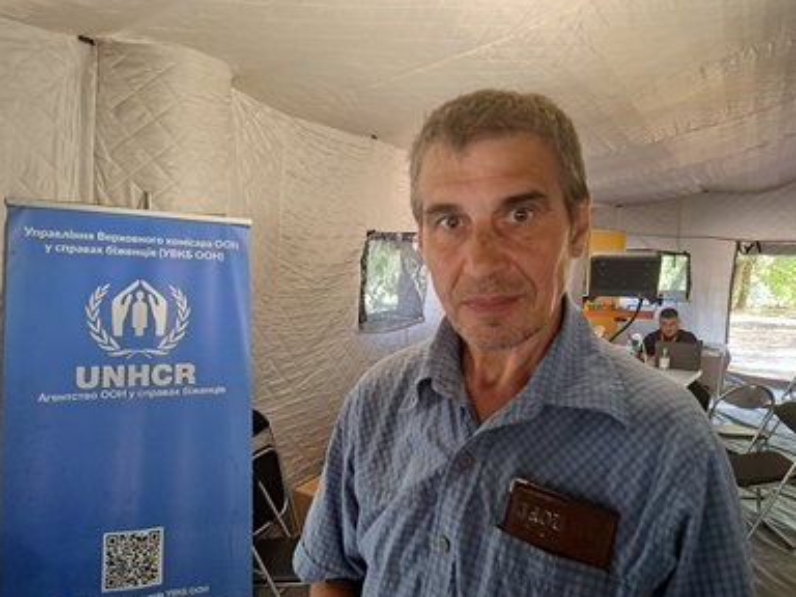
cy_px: 305
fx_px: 575
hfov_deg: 69.4
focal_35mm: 25
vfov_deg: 54.9
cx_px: 394
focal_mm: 5.23
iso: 320
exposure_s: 1/50
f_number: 1.8
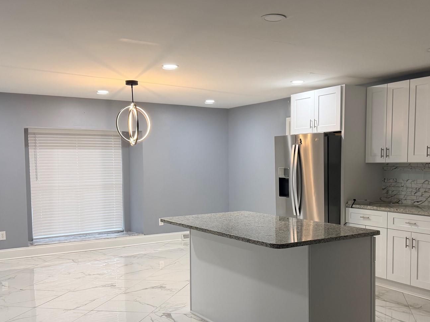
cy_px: 195
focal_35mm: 38
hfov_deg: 48.8
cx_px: 250
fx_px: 472
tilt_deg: -4.0
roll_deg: -0.1
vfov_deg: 37.6
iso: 200
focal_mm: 6.76
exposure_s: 1/120
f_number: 1.78
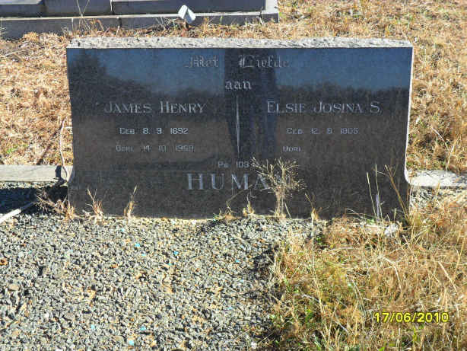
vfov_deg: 28.1
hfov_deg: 36.8
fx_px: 702
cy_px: 176
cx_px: 234
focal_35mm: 52
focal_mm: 9.3
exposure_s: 1/180
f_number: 5
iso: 100
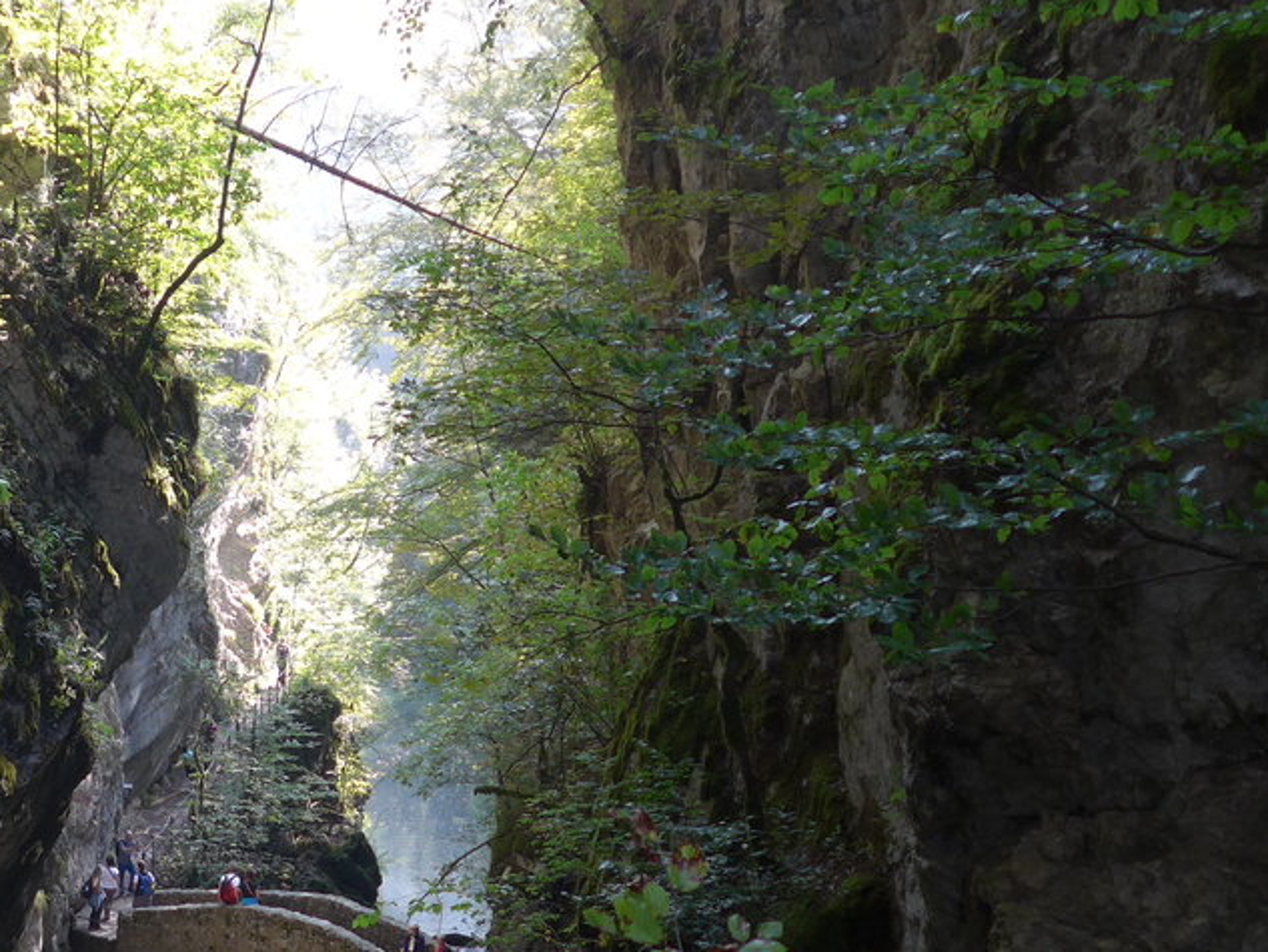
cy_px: 609
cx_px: 184
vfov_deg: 26.5
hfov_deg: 33.5
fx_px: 2015
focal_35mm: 55
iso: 80
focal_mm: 6
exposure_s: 1/100
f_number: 2
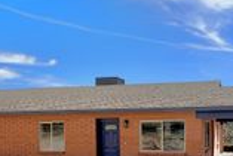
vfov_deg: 30.0
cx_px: 177
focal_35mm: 43
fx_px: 279
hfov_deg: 43.8
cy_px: 137
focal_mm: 1.57
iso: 32
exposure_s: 1/2320
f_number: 1.8
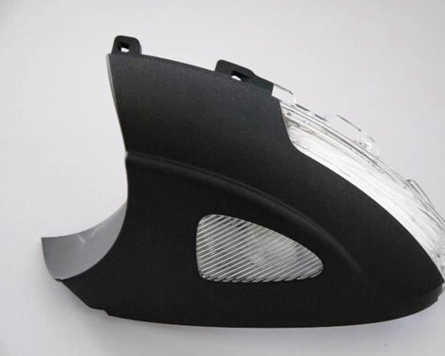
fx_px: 2041
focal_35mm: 155
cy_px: 179
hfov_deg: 12.4
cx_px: 239
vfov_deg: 10.0
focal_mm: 90
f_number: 5.6
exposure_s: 1/60
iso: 1600
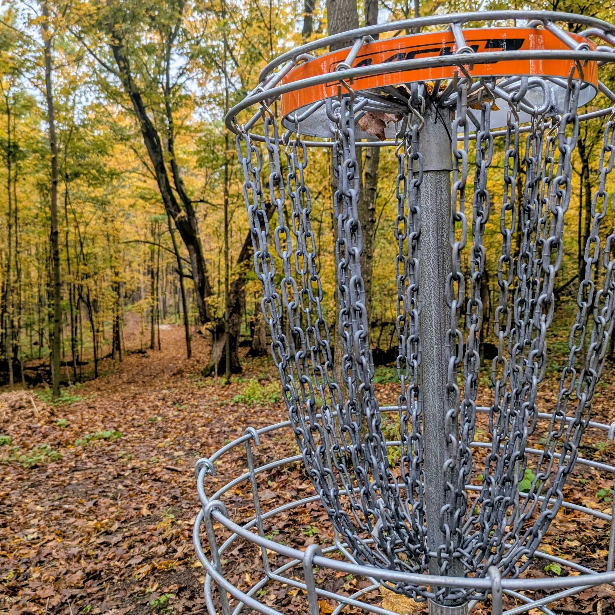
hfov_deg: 48.3
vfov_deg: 48.4
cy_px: 284
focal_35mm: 34
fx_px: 683
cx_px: 259
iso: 38
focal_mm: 6.81
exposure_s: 1/187
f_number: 1.85
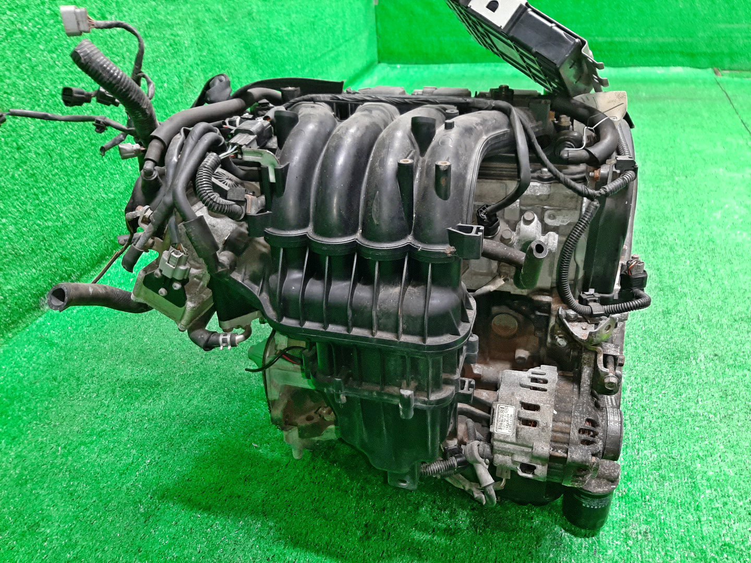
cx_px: 376
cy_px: 282
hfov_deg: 67.3
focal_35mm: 26
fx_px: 564
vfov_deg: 53.1
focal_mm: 3.93
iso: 172
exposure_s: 1/25
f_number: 1.7
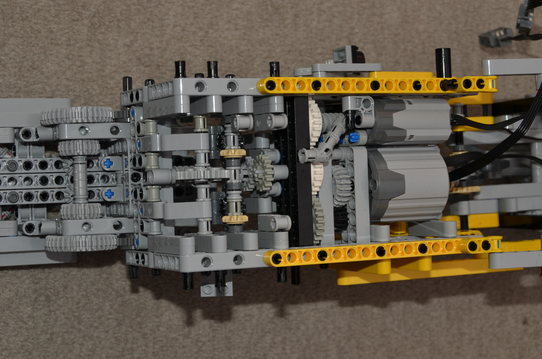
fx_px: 1240
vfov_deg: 16.5
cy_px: 180
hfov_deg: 24.7
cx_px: 271
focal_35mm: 82
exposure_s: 1/60
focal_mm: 55
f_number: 9
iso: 100
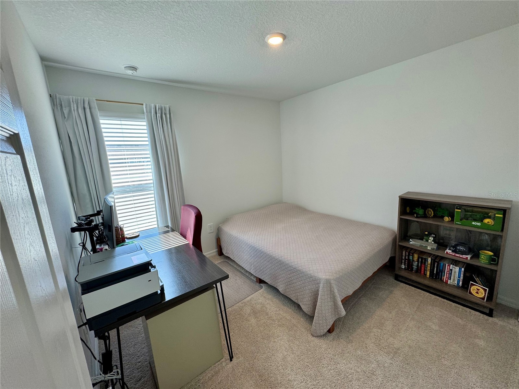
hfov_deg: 102.1
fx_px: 210
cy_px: 194
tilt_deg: -12.2
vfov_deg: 85.7
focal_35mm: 14
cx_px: 260
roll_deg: +3.0
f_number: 2.2
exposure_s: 1/120
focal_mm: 2.22
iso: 100
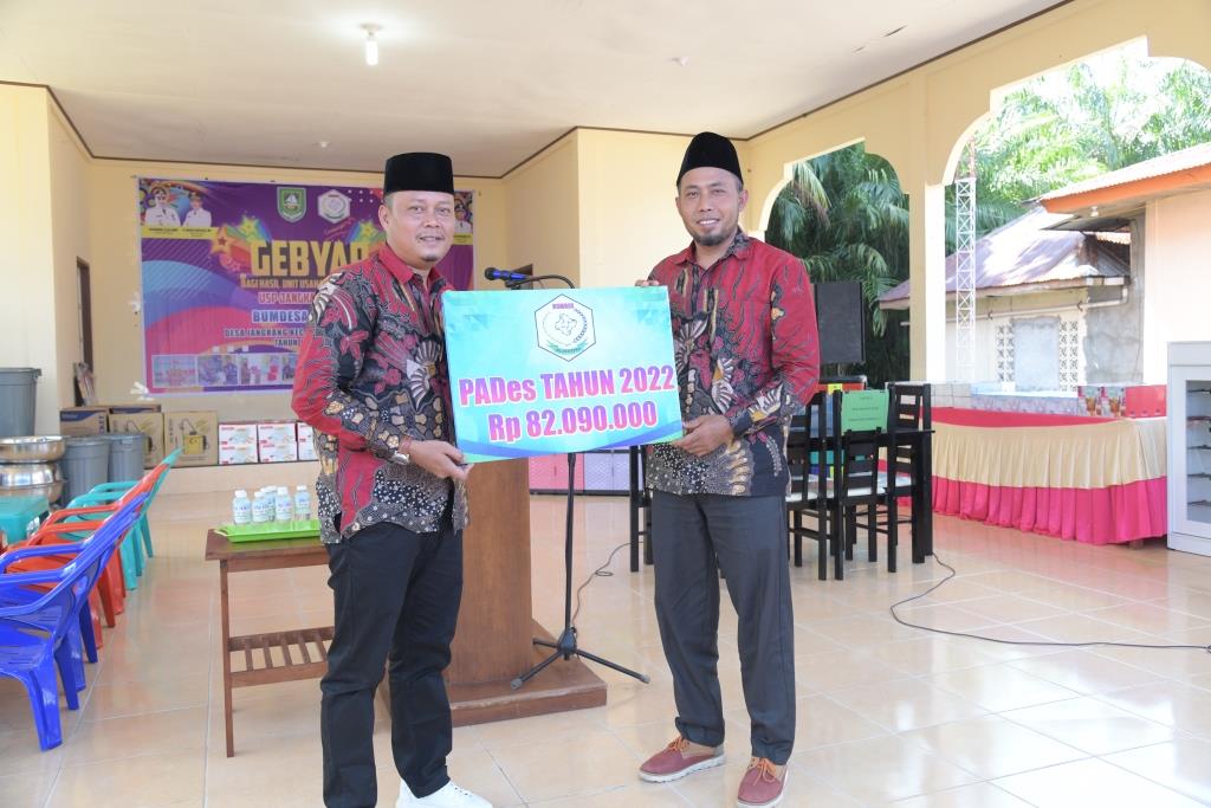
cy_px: 404
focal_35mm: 30
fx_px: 1009
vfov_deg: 43.6
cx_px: 606
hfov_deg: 61.9
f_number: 5.6
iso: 800
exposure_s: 1/125
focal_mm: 30
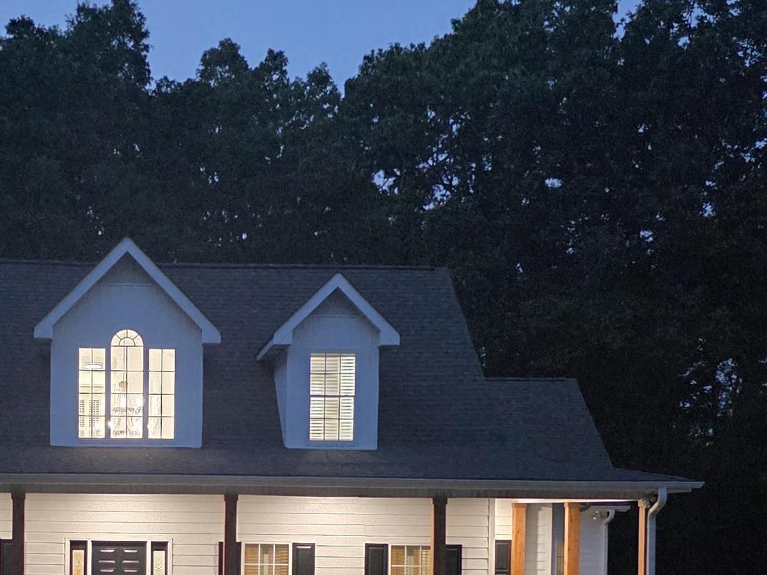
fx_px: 1418
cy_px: 564
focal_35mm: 64
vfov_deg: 22.1
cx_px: 139
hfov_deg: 29.5
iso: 2500
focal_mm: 6.3
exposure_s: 1/120
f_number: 1.7
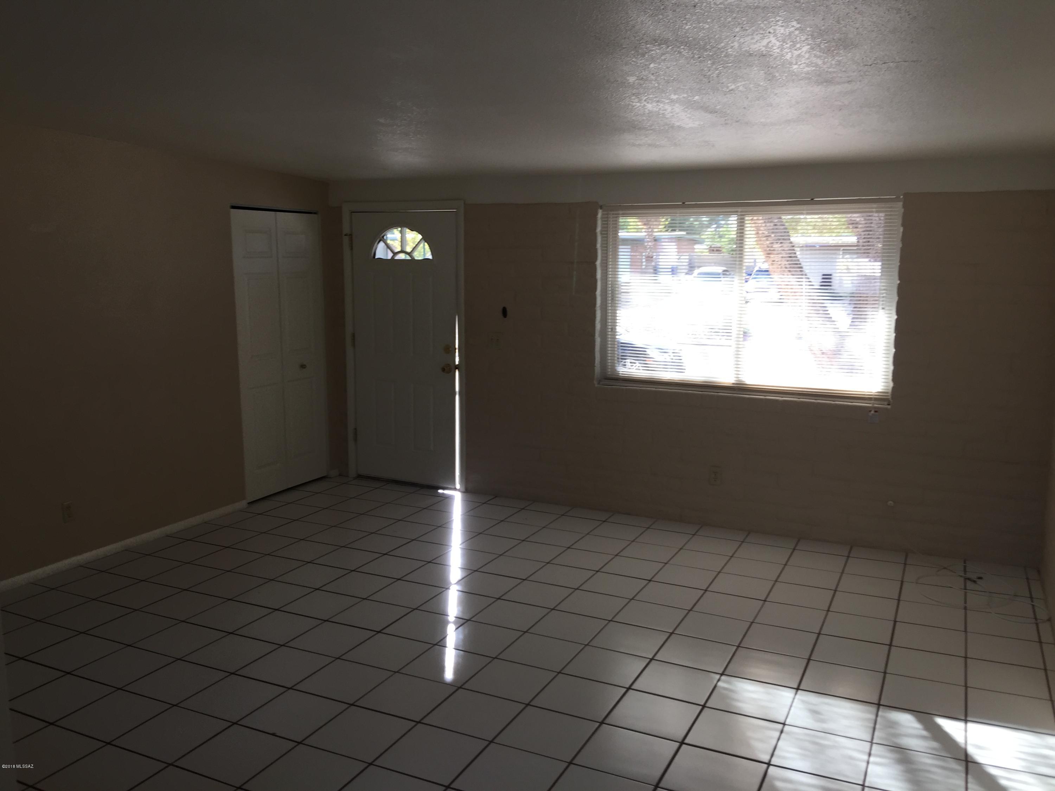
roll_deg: -0.4
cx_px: 528
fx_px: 884
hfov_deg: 61.7
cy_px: 396
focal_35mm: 29
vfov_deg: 48.2
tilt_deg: -10.9
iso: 32
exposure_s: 1/60
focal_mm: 4.15
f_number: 2.2
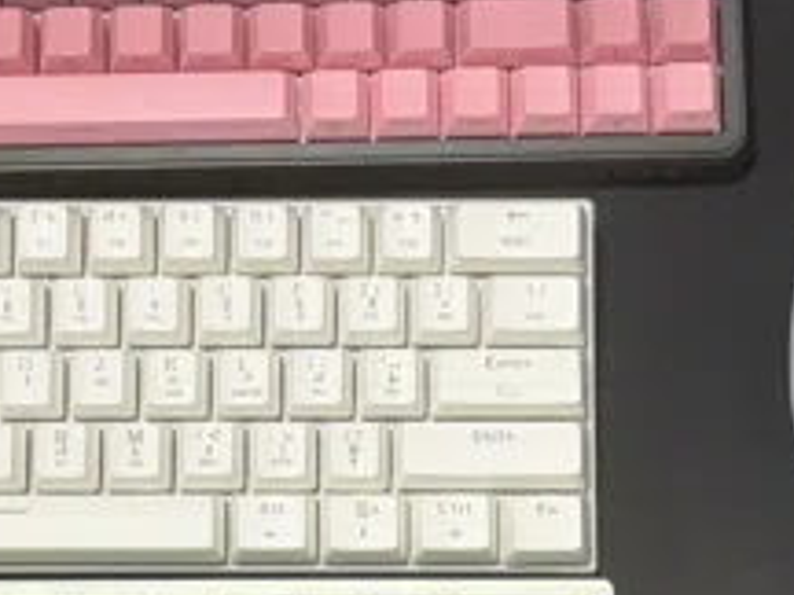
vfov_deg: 19.9
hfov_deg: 27.3
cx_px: 496
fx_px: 1629
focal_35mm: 71
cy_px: 635
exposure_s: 1/50
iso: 640
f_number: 1.78
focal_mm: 6.76
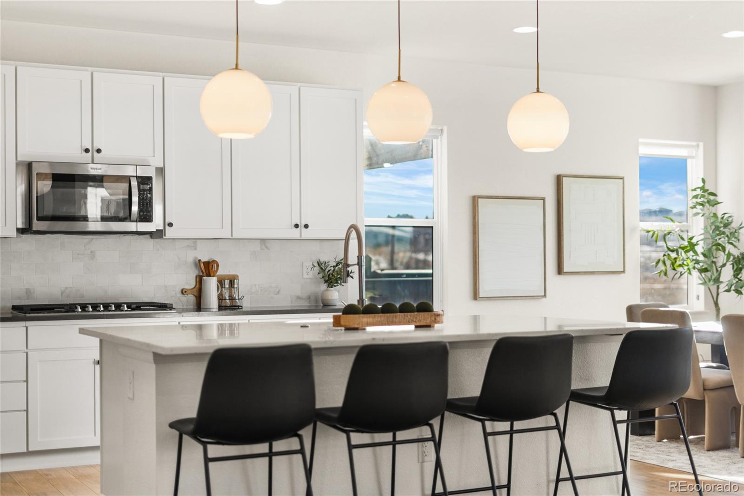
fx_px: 1033
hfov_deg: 39.6
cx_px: 372
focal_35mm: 50
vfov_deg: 27.0
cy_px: 248
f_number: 1.8
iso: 160
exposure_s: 1/320
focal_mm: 50
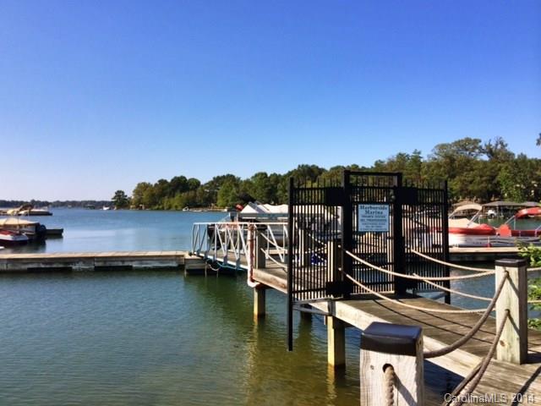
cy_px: 203
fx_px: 469
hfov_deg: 60.0
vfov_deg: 46.8
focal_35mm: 30
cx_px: 270
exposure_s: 1/3731
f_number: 2.2
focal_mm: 4.12
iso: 32
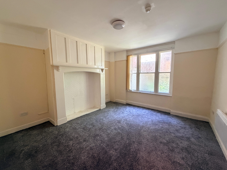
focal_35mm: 14
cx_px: 114
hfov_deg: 102.1
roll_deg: +1.0
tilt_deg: -4.1
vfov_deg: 85.7
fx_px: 92
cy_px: 85
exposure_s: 1/60
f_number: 2.2
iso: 500
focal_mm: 2.22
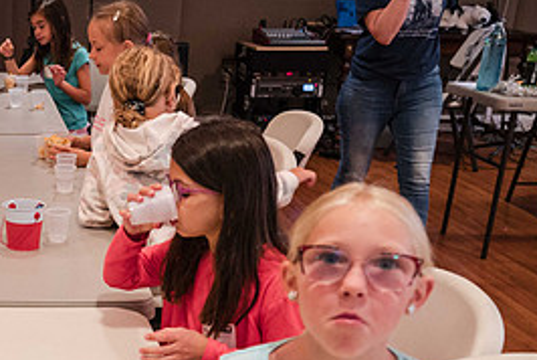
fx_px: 1015
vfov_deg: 19.6
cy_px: 341
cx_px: -36
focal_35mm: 68
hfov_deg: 27.4
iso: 2800
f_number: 4
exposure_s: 1/125
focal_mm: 30
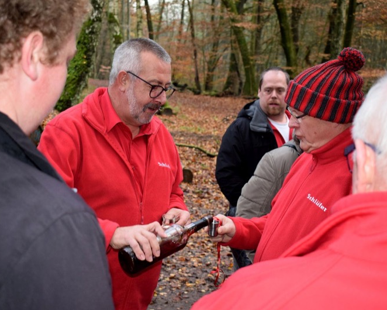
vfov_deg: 29.7
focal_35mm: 51
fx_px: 584
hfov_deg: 36.6
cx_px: 185
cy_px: 155
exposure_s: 1/100
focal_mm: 30
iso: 800
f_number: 5
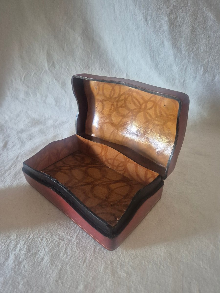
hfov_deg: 58.9
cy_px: 146
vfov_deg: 73.9
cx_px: 110
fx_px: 195
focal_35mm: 23
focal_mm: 5.4
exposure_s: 1/100
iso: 640
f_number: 1.8
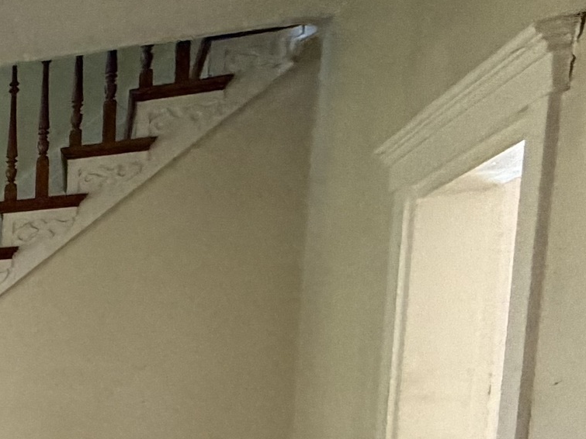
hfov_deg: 19.3
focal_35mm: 57
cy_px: 444
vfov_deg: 24.4
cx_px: -584
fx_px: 965
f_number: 2.2
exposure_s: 1/60
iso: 400
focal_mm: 2.22
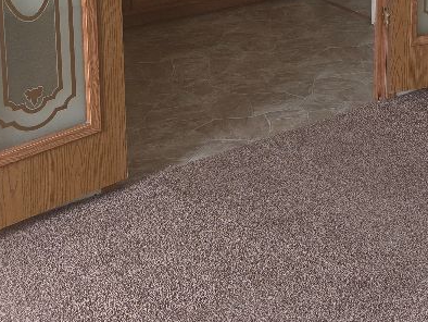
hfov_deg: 25.0
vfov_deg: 19.2
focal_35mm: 70
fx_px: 866
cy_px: -113
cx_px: 516
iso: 64
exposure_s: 1/60
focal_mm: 6.3
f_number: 1.7
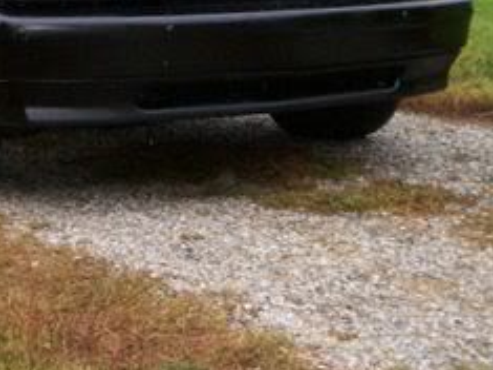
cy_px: -23
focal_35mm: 98
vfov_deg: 14.8
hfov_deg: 19.7
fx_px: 1395
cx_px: 59
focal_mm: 5.9
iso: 140
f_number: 4.5
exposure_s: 1/64
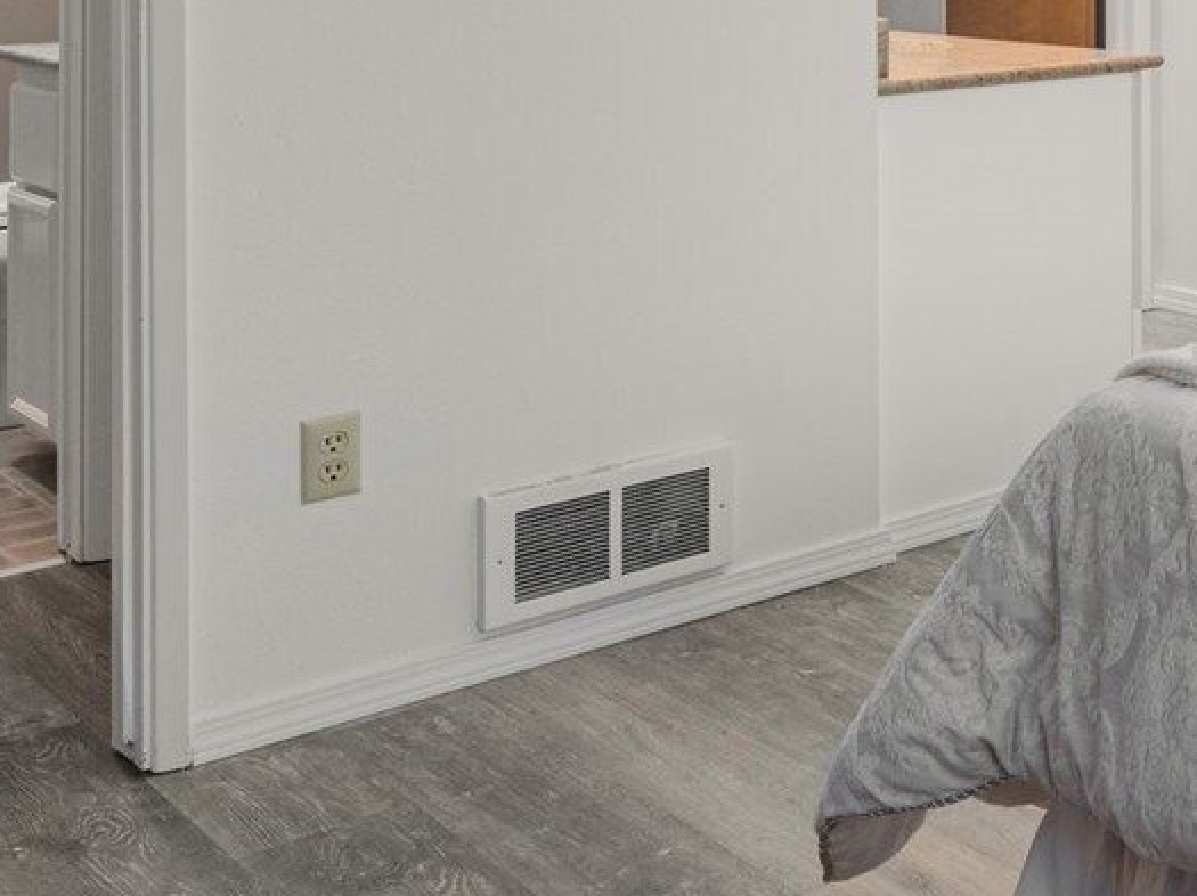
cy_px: -79
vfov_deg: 24.4
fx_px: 1935
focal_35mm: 56
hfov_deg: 26.0
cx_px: 1764
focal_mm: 18
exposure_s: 1/15
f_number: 7.1
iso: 320
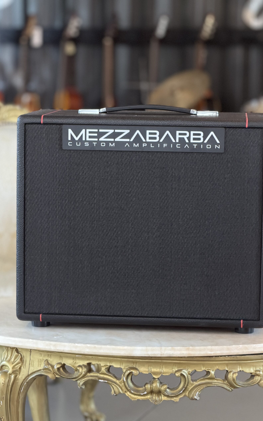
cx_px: 133
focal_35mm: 107
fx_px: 1227
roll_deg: -1.8
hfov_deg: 12.2
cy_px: 212
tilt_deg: -9.2
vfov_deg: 19.5
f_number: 2.8
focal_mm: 16.89
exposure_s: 1/71
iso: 640
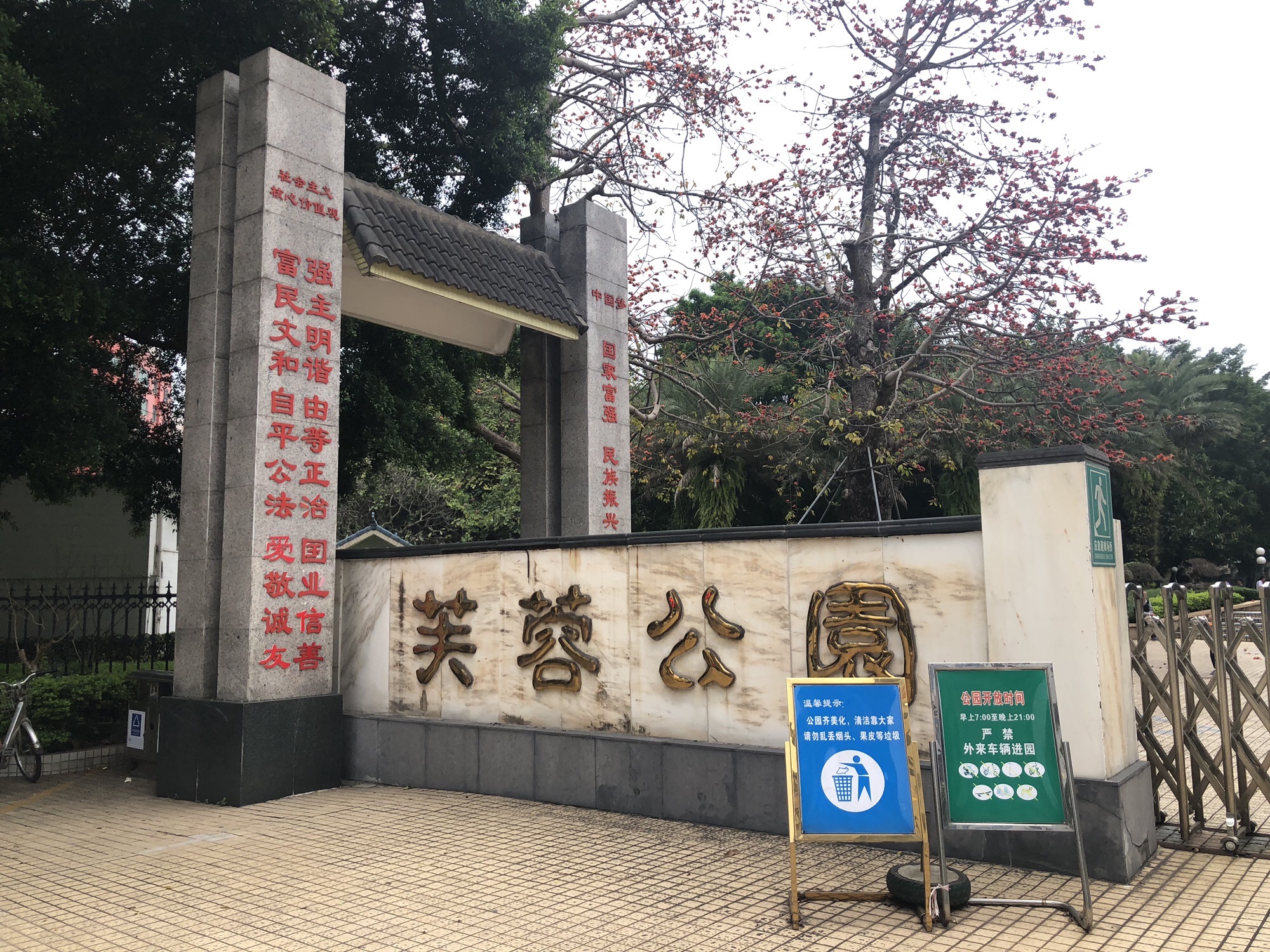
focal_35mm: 28
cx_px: 635
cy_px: 476
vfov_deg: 49.7
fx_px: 1027
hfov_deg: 63.4
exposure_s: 1/120
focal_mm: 3.99
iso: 50
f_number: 1.8
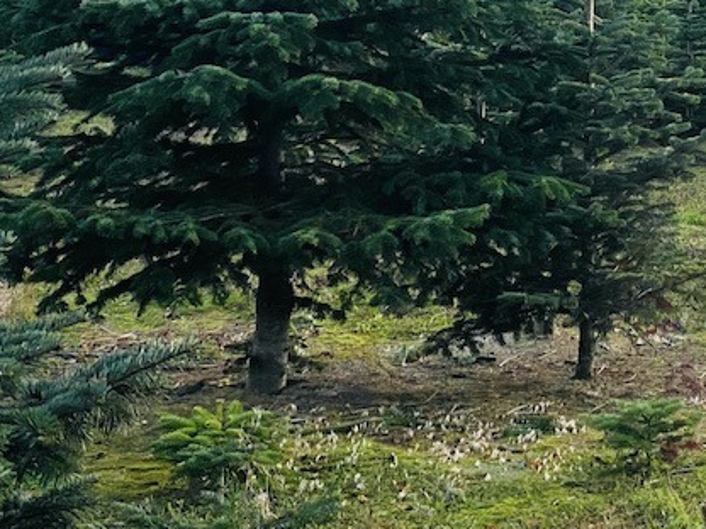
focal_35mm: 128
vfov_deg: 11.3
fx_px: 2611
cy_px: -119
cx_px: 754
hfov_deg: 15.1
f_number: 2
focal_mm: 6
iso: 20
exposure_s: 1/406
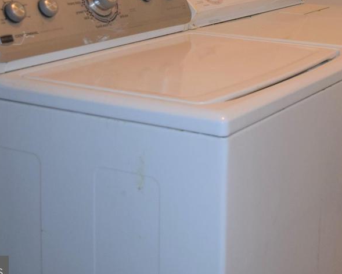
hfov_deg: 23.2
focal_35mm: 79
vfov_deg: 18.9
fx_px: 801
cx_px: 336
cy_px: 6
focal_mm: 23
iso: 800
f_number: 4.5
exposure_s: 1/80
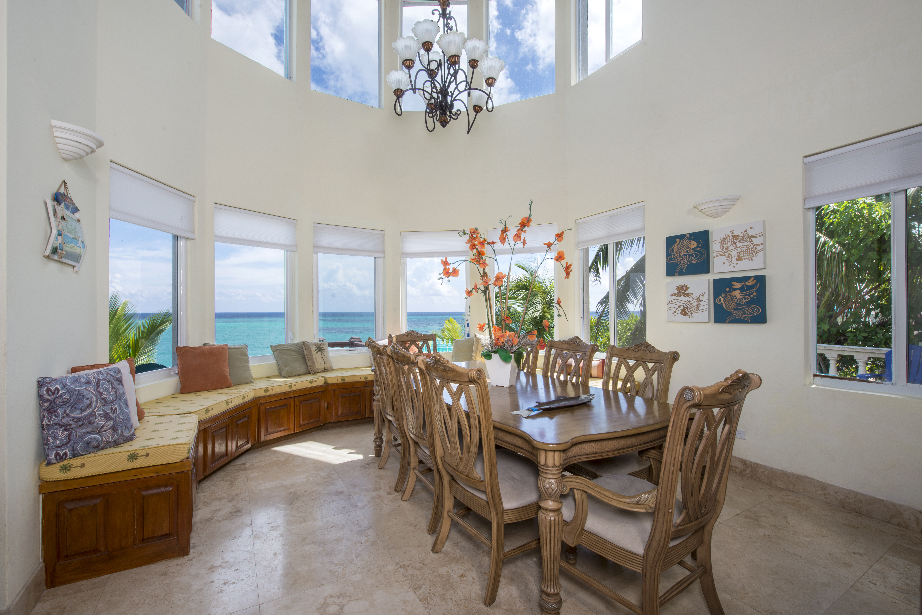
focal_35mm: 16
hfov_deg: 96.7
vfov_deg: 73.8
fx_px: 410
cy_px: 308
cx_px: 461
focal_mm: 16
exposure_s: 1/25
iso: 160
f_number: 10
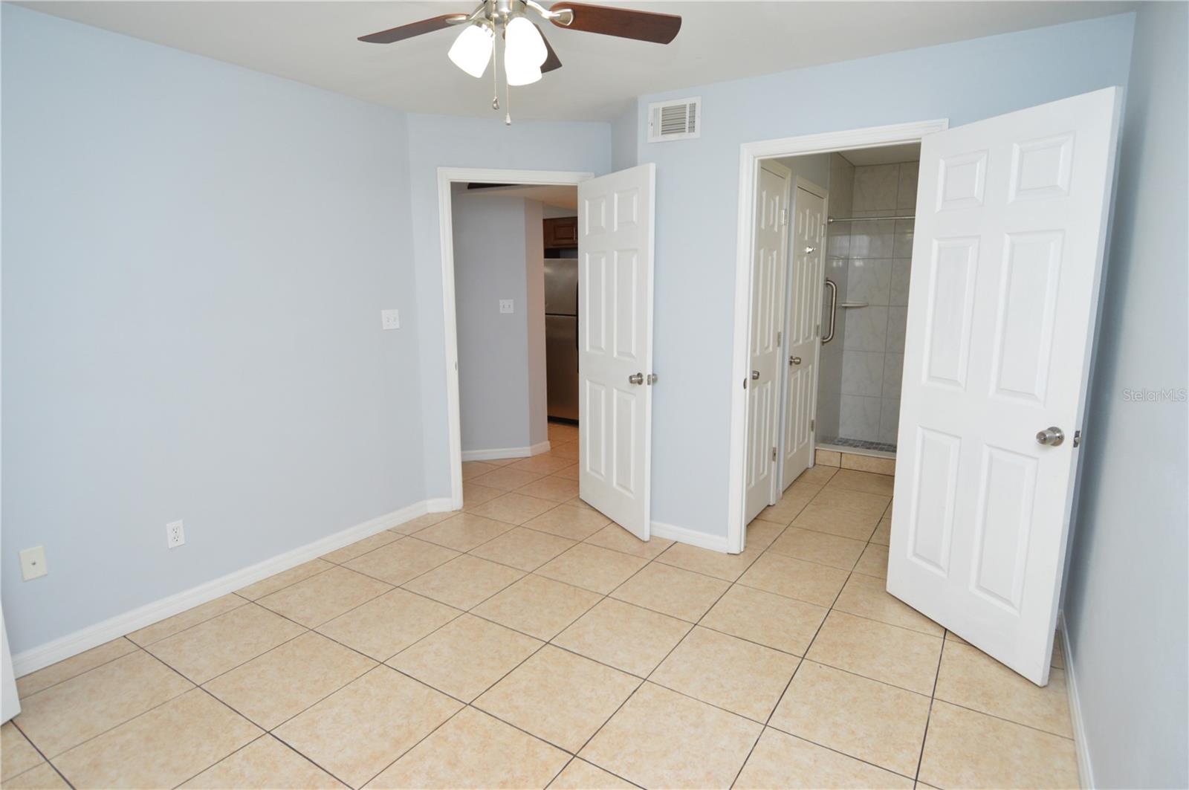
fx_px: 594
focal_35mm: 18
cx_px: 594
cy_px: 395
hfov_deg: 90.1
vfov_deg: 67.3
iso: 400
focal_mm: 12
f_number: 4
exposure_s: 1/60
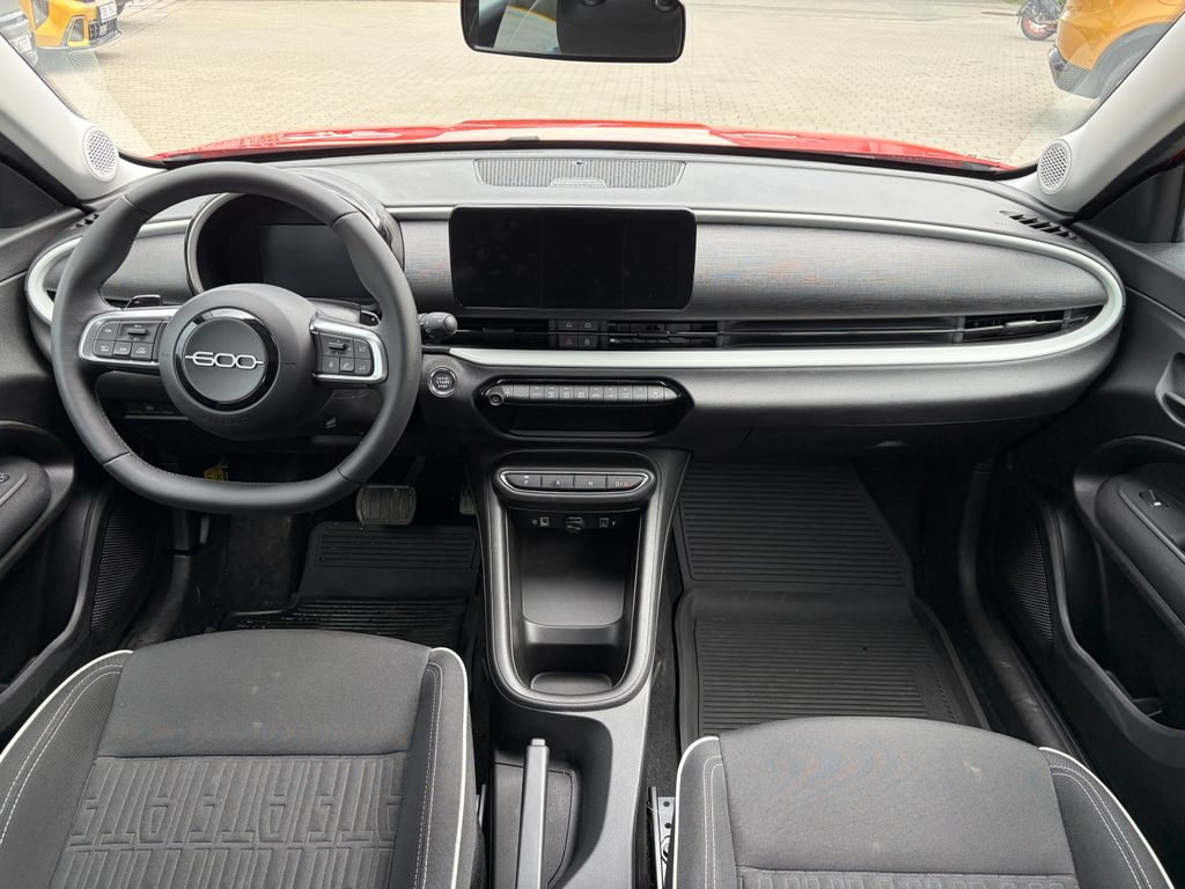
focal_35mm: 26
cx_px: 592
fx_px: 890
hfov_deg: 67.3
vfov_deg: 53.1
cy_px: 444
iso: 80
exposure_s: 1/161
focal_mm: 5.96
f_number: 1.6
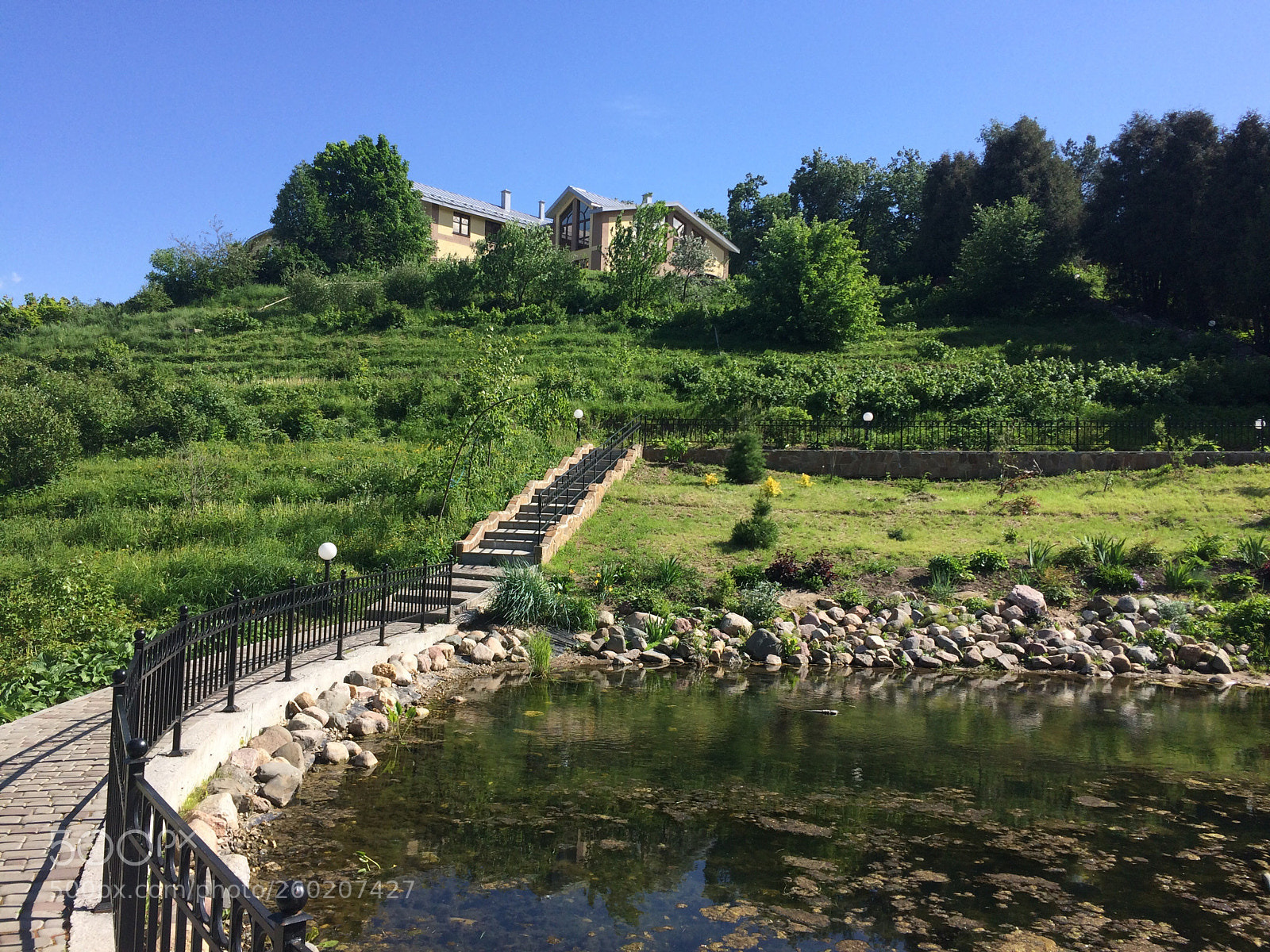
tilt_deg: +2.7
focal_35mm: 29
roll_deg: -2.0
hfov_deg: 61.7
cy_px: 476
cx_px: 635
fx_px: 1064
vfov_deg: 48.2
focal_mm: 4.15
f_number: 2.2
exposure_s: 1/1520
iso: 32
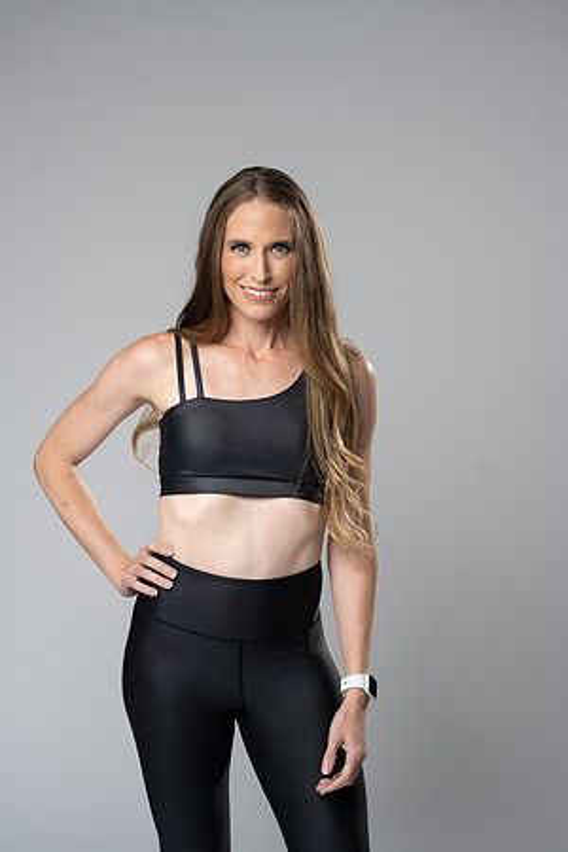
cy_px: 426
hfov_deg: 16.1
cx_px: 284
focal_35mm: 85
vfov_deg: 23.9
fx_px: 2012
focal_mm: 85
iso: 200
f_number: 3.2
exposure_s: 1/160
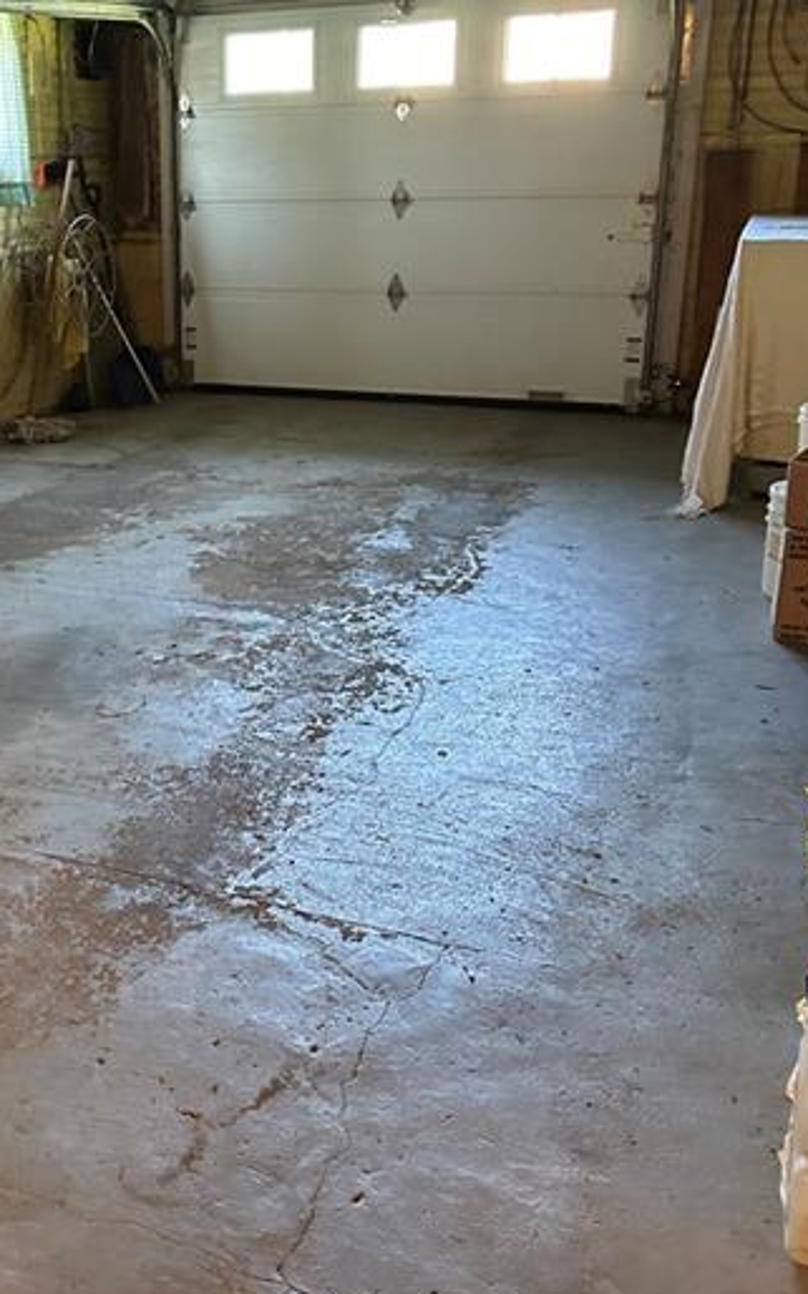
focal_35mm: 38
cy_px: 564
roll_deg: +1.8
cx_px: 176
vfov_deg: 51.4
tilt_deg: -14.1
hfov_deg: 32.7
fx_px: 1340
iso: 640
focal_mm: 6.86
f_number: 1.78
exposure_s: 1/40
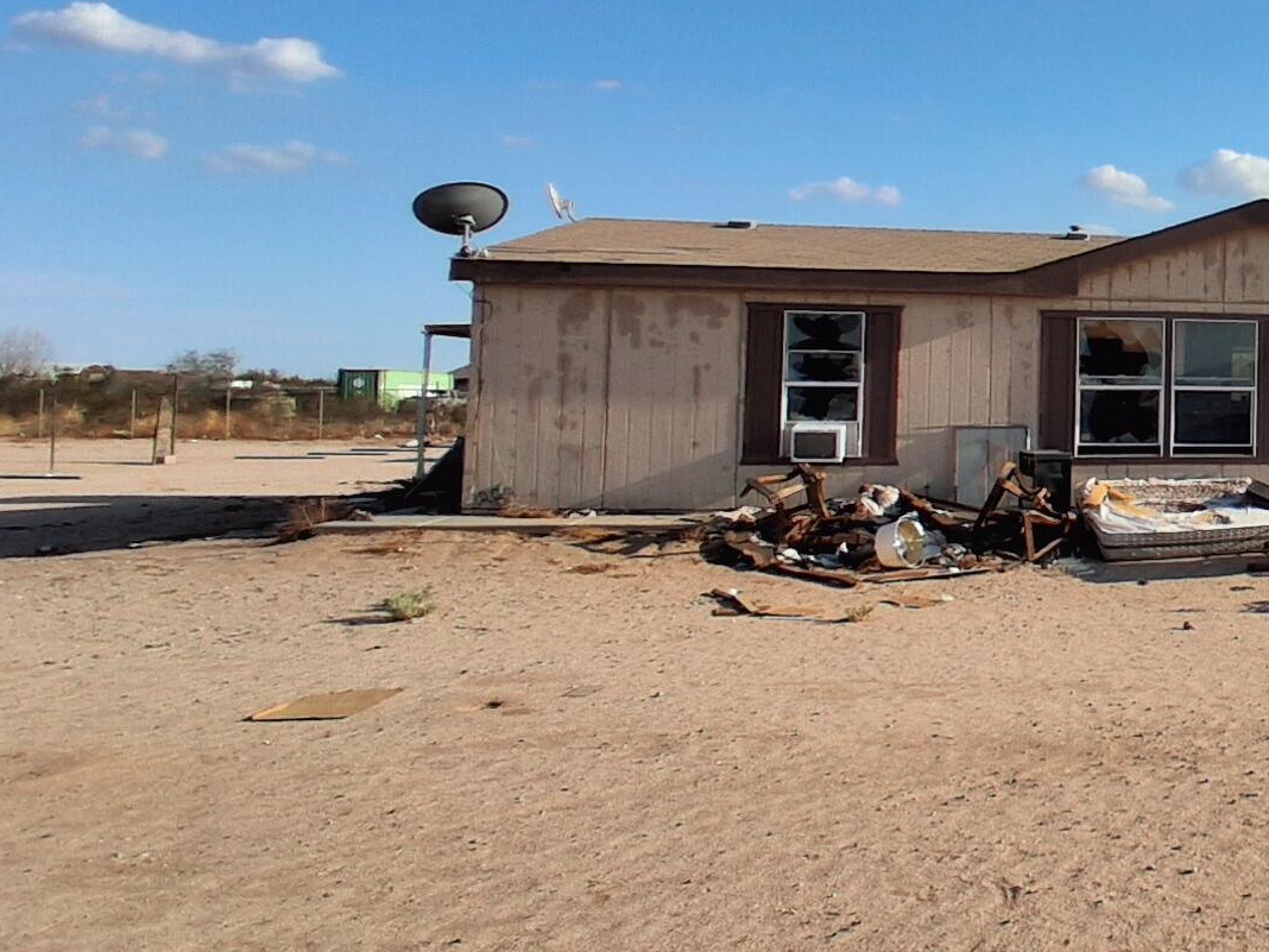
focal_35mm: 41
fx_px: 1503
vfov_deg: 34.8
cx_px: 1450
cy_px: 314
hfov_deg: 37.1
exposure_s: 1/1757
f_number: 2.2
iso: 50
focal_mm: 1.4
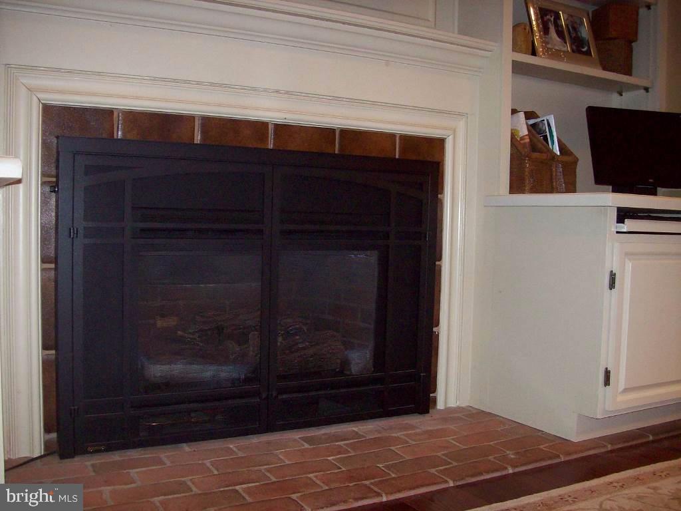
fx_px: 708
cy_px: 256
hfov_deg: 51.4
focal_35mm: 36
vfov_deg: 39.7
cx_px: 340
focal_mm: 6
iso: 140
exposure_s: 1/64
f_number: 2.7
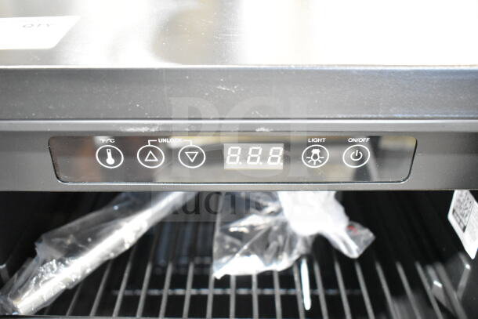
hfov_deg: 53.1
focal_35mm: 36
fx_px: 478
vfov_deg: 36.9
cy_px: 160
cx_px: 239
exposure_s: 1/40
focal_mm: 24
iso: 6400
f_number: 4
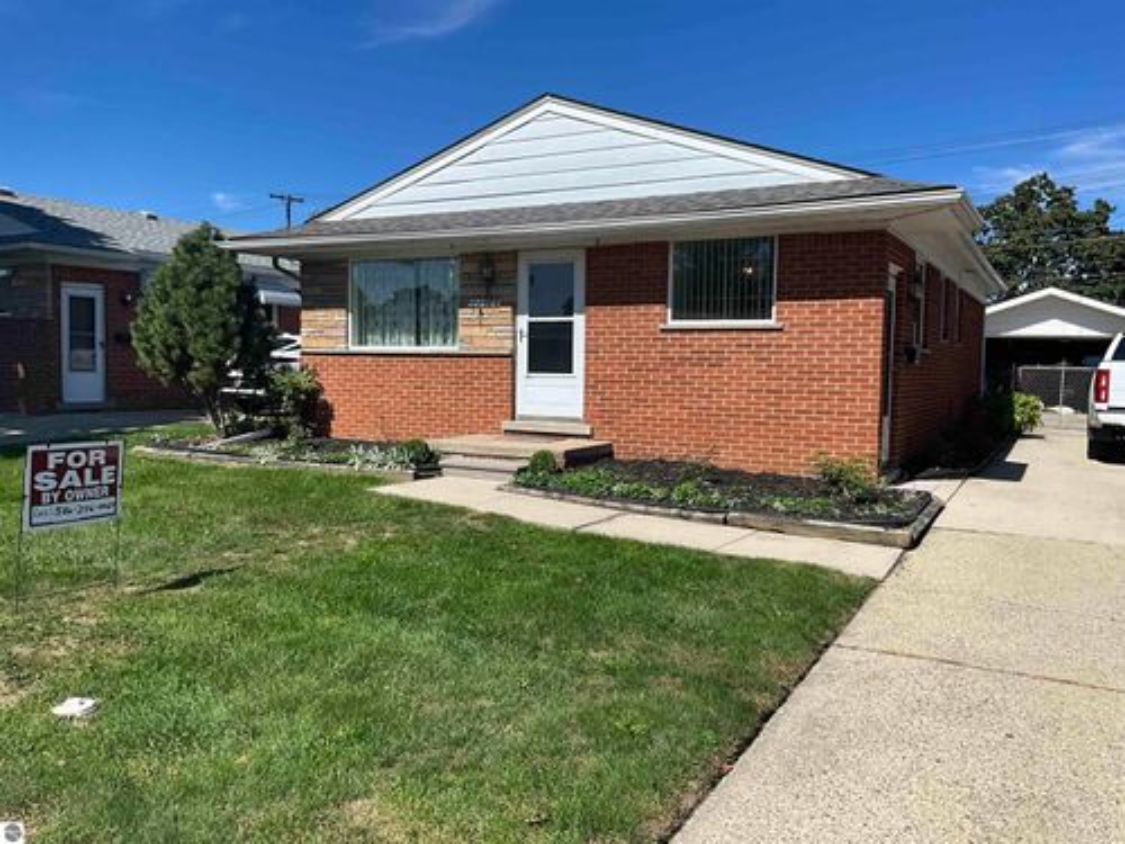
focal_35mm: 29
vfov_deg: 48.2
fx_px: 942
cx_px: 562
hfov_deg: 61.7
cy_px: 422
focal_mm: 3
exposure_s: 1/2427
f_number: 1.8
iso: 25
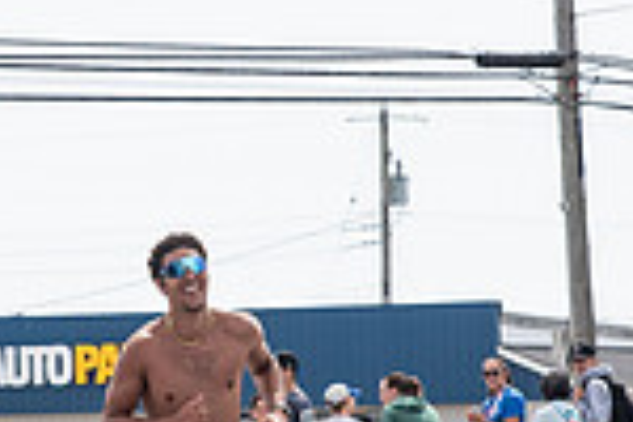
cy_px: 177
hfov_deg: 7.9
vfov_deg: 5.3
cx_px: -6
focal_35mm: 259
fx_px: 4554
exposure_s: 1/4000
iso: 800
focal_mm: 60
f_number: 4
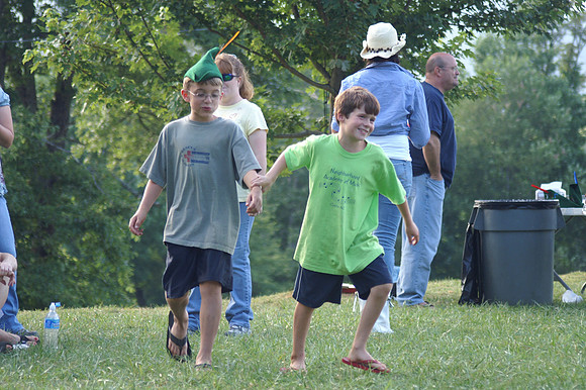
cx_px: 293
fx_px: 2440
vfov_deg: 9.1
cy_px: 195
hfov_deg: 13.7
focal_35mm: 150
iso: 400
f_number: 4
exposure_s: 1/250
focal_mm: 100
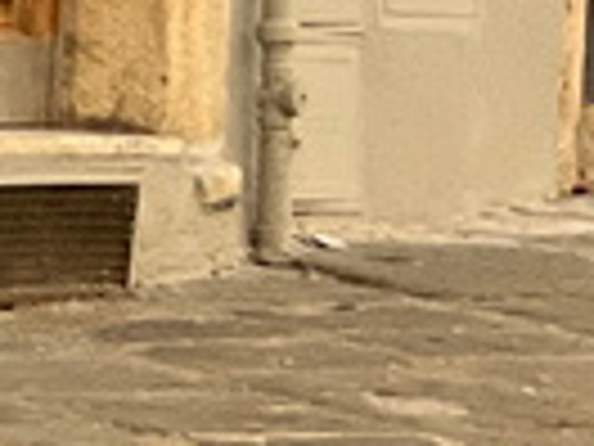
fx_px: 10056
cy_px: 45
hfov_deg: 3.3
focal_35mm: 586
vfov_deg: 2.5
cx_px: 2088
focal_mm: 9
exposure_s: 1/1429
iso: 200
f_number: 2.8
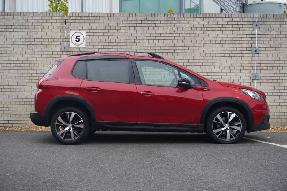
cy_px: 96
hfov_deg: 41.1
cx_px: 144
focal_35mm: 48
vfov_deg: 28.0
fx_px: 382
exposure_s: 1/160
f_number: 5.6
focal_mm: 32
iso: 200
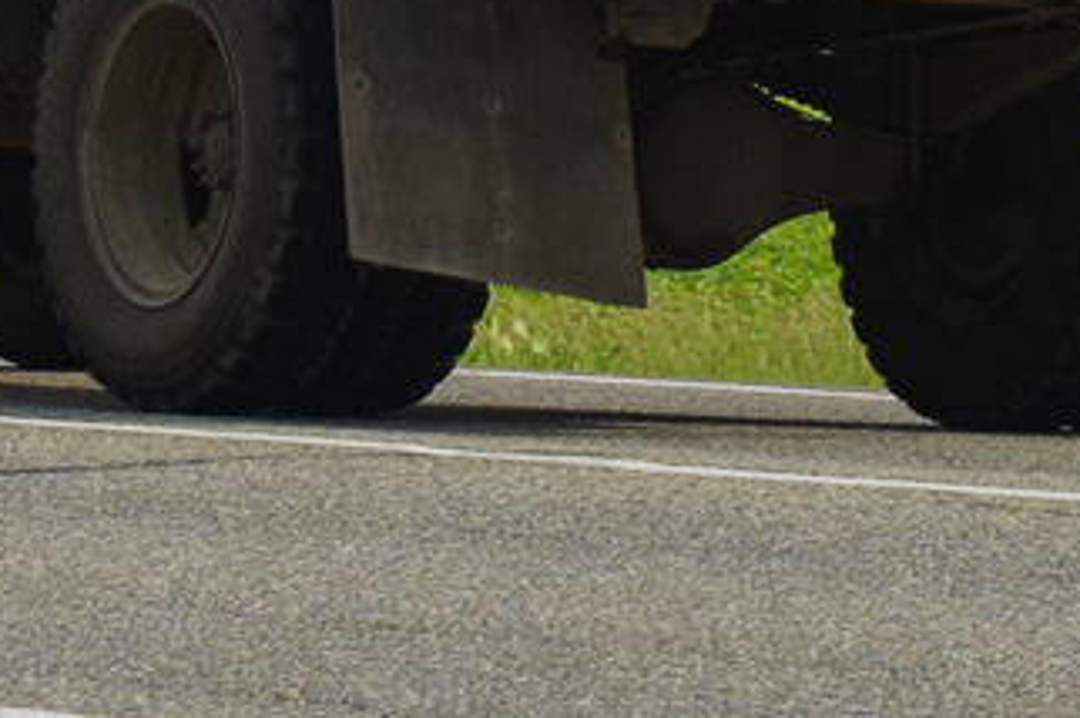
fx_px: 9226
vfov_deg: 4.4
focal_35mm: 308
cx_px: 245
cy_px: -560
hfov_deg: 6.7
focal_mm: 55
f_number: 6.3
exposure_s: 1/1250
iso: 200
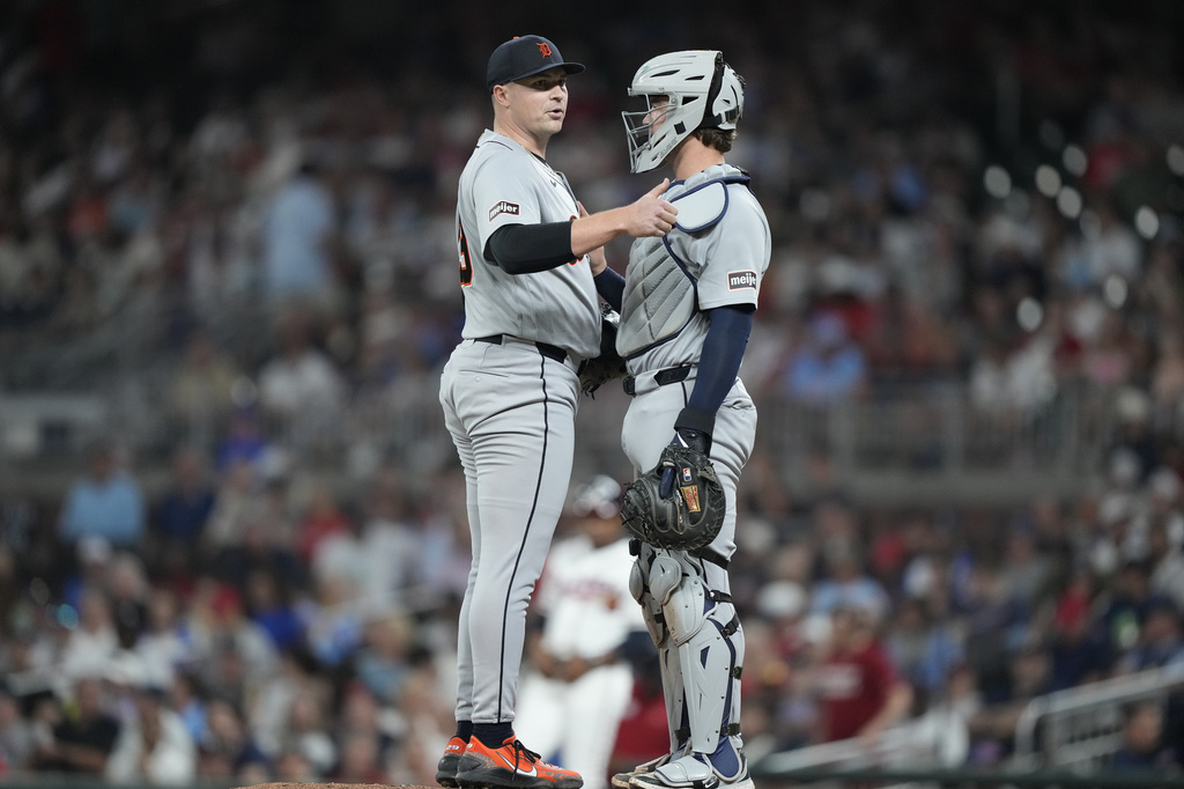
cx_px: 592
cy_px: 394
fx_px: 13151
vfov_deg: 3.4
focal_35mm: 400
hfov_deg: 5.2
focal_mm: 400
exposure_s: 1/2000
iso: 3200
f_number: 2.8
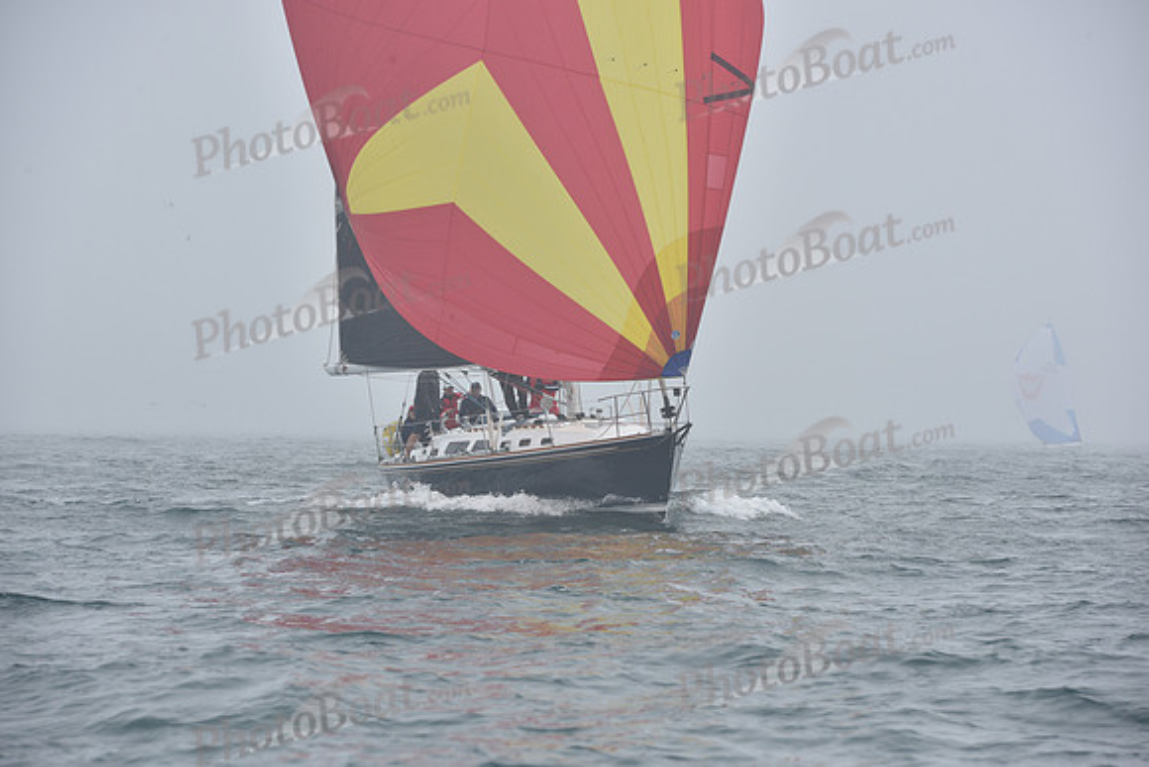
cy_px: 384
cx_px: 574
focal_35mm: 200
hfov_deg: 10.3
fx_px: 6385
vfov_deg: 6.9
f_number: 10
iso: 250
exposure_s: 1/800
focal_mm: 200
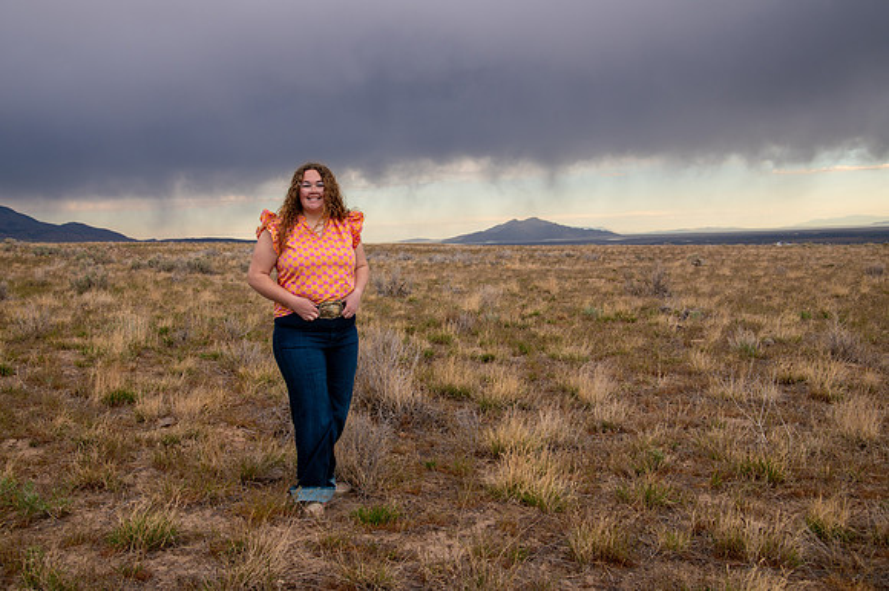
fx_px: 940
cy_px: 270
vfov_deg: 34.9
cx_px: 405
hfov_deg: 50.6
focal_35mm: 38
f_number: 6.3
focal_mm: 35
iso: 200
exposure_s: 1/200
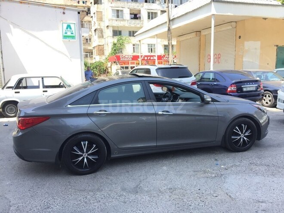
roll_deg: +0.3
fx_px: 238
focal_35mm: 29
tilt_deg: -9.5
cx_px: 142
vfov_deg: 48.2
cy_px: 106
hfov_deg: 61.7
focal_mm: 4.15
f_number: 2.2
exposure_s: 1/412
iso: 32
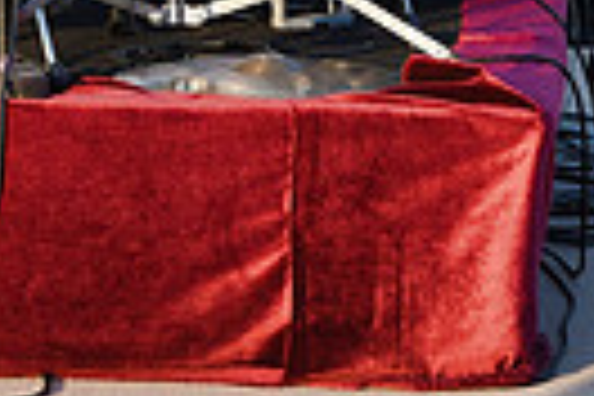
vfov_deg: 4.4
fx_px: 5082
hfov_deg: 6.7
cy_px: -416
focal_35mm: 308
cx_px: 0
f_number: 8
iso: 200
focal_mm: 70
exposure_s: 1/250
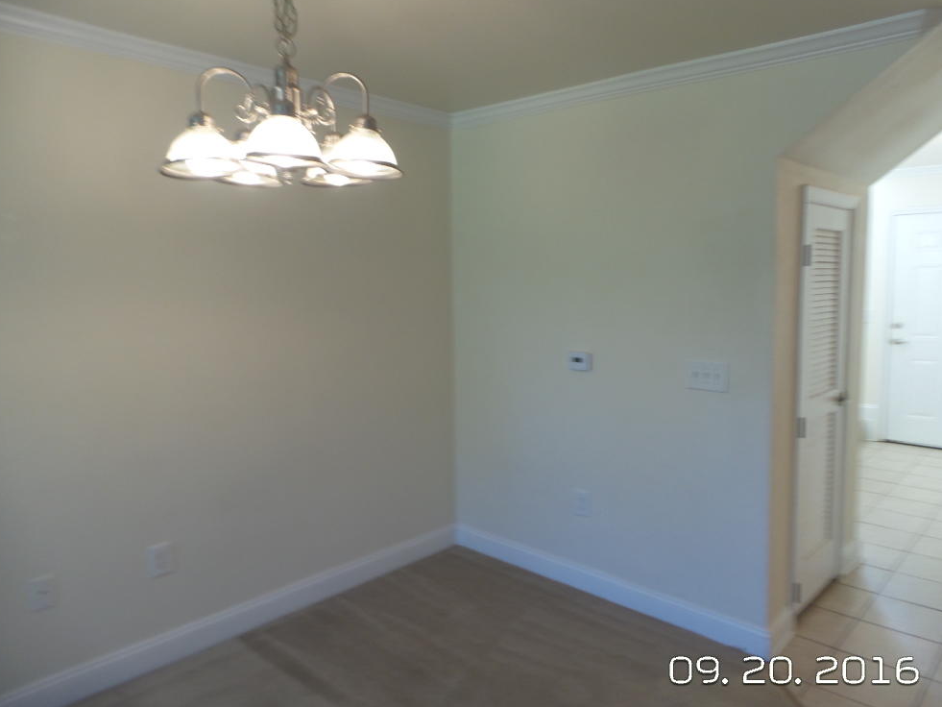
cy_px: 339
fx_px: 653
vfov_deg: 56.8
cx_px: 462
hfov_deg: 71.6
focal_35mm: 24
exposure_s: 1/30
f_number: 2.8
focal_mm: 4.1
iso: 125
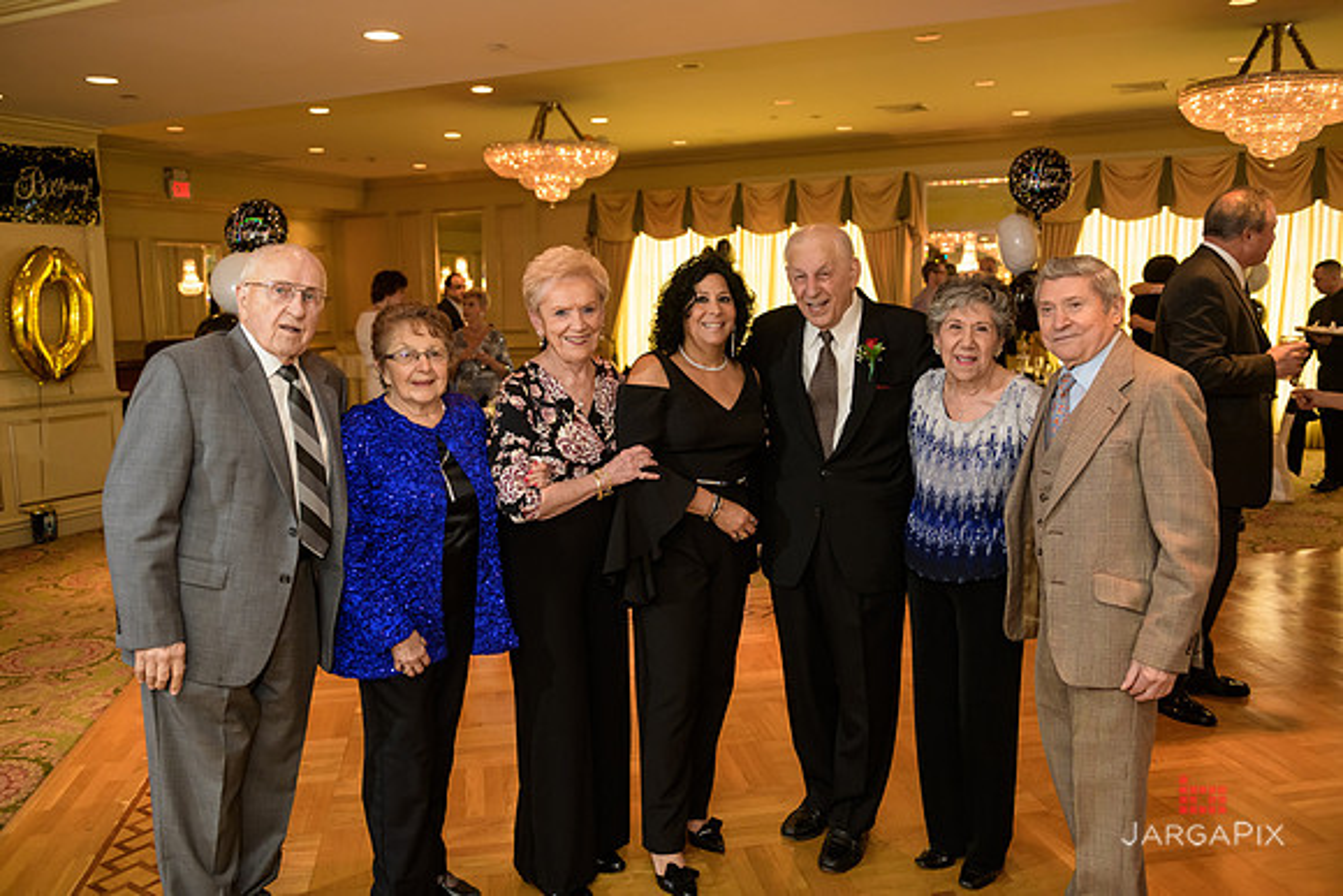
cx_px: 672
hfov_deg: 60.3
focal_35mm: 31
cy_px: 448
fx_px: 1157
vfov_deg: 42.3
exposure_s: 1/125
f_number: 3.2
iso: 1000
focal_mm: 31
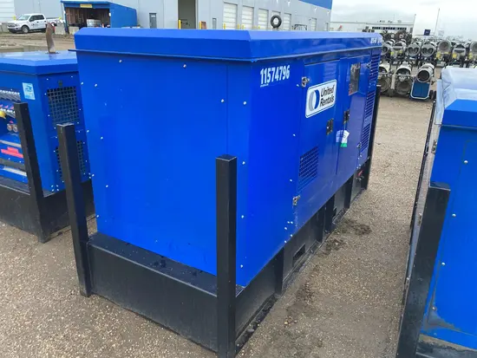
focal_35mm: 28
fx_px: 386
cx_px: 238
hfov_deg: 63.4
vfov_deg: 49.8
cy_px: 179
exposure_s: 1/121
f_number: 1.8
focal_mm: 3.99
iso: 80
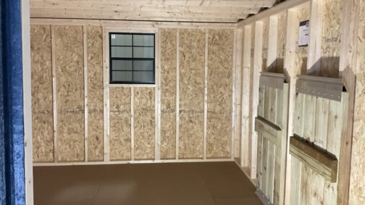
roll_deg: +0.1
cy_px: 85
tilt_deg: -5.3
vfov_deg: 36.5
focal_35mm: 32
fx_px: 310
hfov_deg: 61.0
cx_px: 184
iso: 200
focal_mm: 3
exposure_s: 1/60
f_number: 1.8
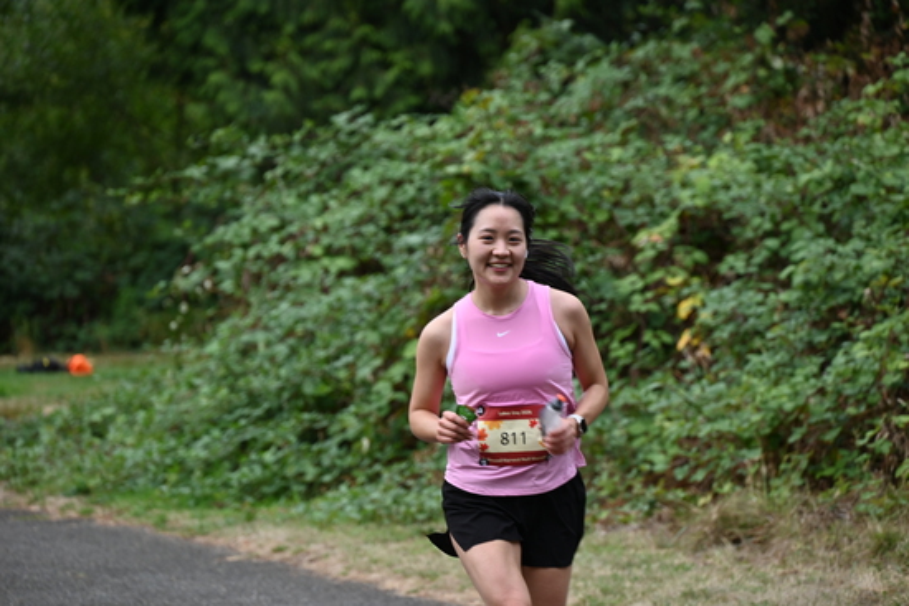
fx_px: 5051
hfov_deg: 10.3
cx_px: 454
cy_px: 303
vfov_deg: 6.9
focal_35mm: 200
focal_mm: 200
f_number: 6.3
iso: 450
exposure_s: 1/250
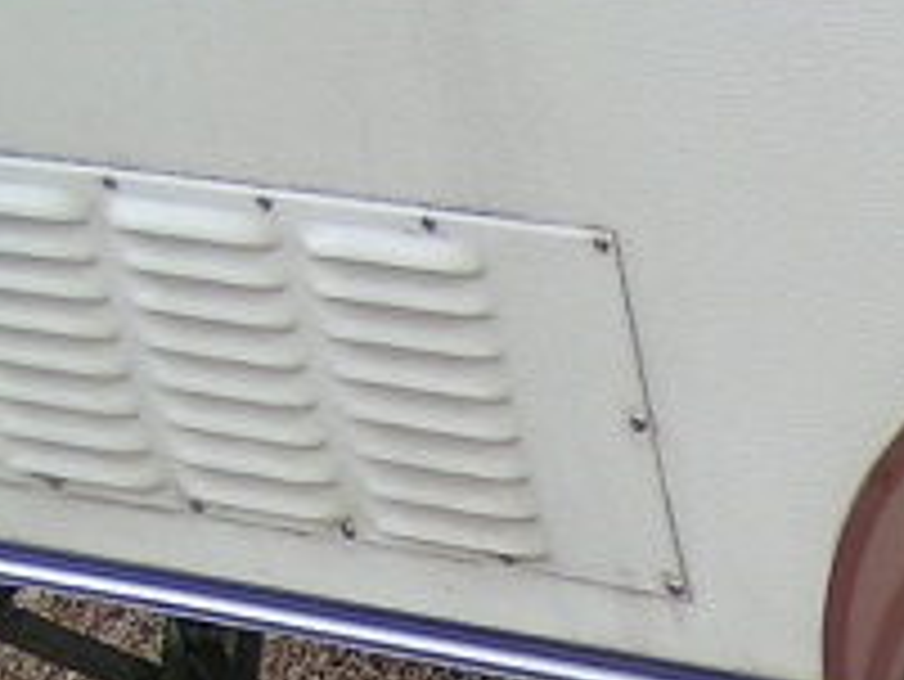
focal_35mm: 151
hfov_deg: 12.3
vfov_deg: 9.5
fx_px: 3946
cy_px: 1144
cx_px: 1435
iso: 50
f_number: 2.8
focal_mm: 5.8
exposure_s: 1/80
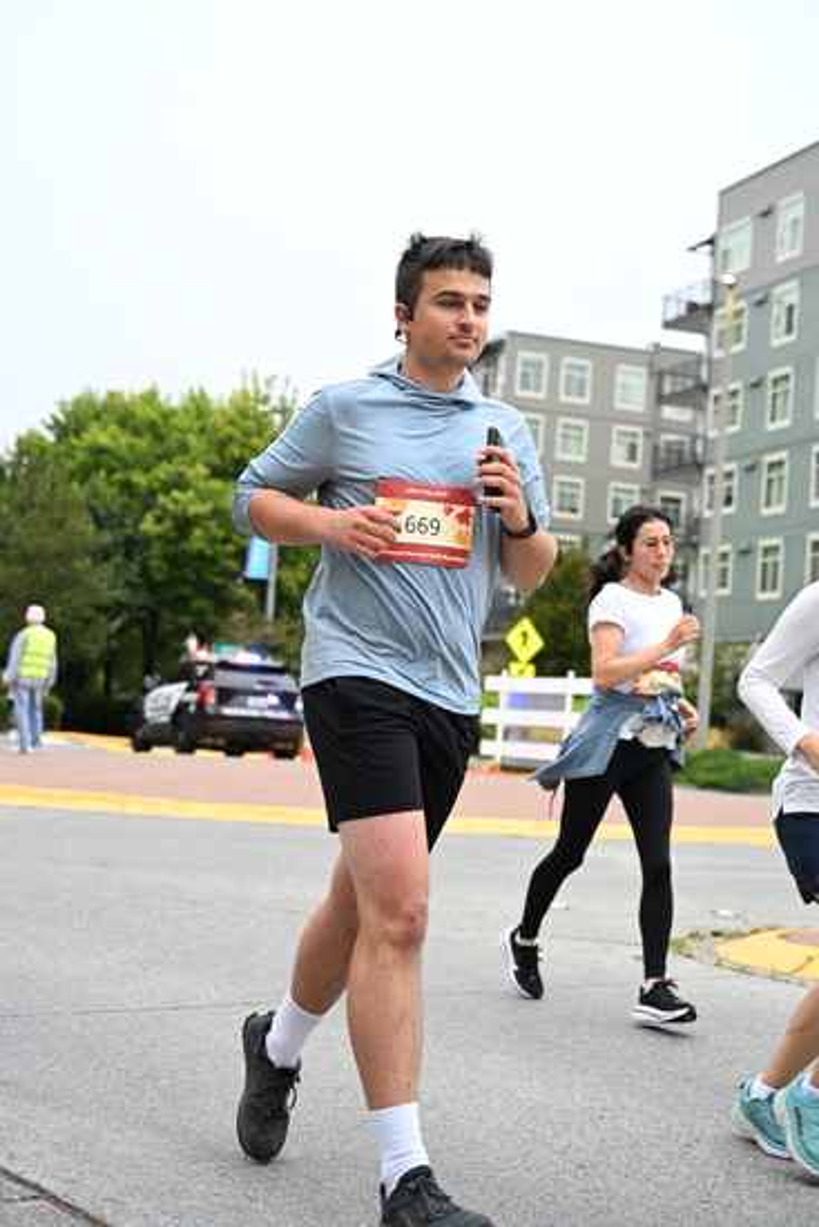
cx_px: 410
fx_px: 1807
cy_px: 614
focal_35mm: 53
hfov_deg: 25.5
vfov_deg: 37.5
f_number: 4
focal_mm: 53
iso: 1600
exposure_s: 1/800
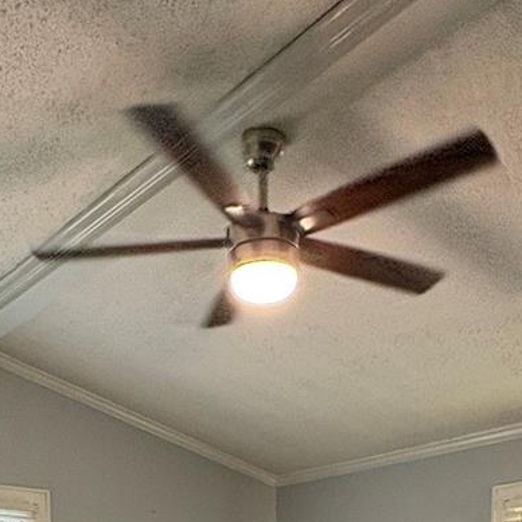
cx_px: 221
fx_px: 836
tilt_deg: -7.7
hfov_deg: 34.6
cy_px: 776
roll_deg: +1.5
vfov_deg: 26.0
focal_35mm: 49
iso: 320
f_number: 2.2
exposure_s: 1/60
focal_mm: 2.22
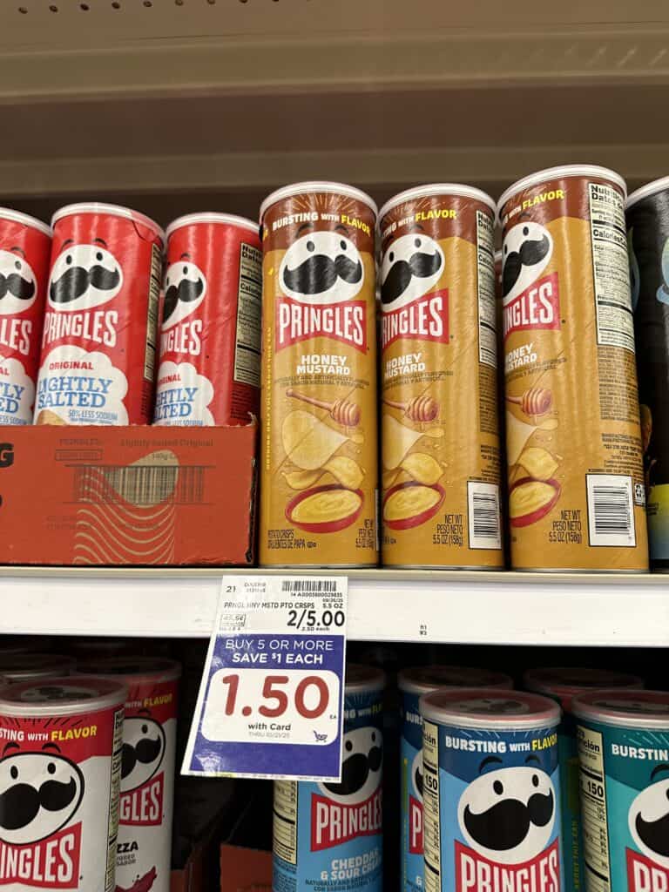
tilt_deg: +7.0
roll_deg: +1.6
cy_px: 446
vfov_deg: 71.6
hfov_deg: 56.8
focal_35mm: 24
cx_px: 334
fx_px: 618
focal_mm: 6.86
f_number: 1.78
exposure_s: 1/106
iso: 160
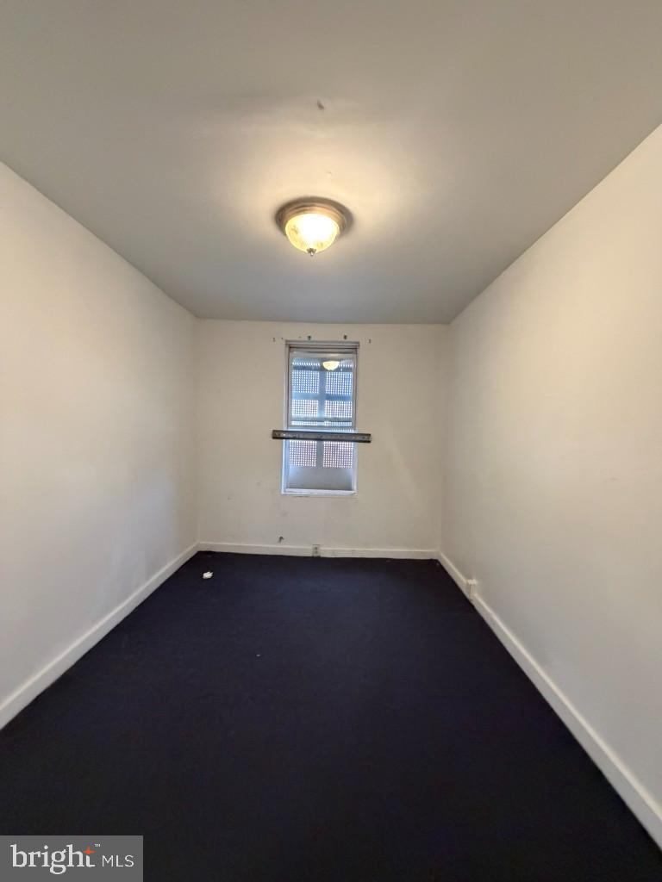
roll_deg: -2.1
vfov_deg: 102.1
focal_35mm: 14
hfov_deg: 85.7
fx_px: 357
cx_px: 331
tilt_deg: -8.5
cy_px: 441
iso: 800
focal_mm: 2.22
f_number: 2.2
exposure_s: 1/60
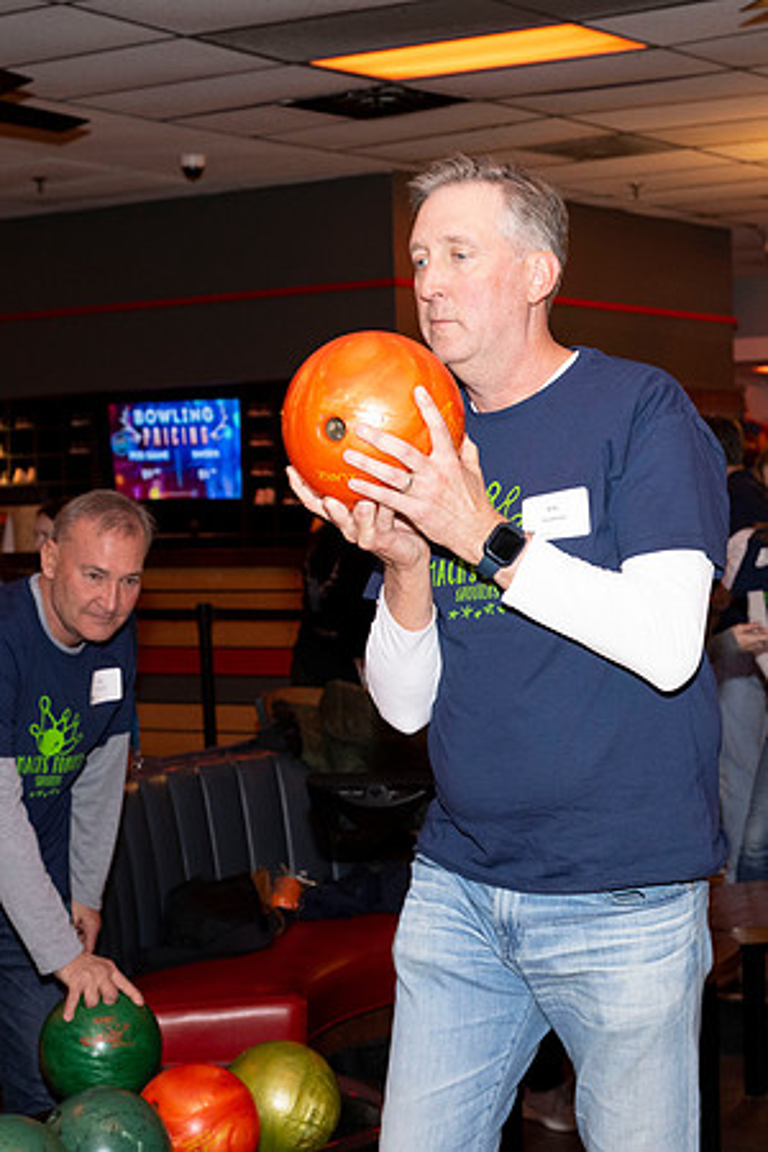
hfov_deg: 19.7
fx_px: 2208
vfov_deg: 29.2
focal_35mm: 69
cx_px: 470
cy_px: 576
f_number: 5.6
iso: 2000
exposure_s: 1/100
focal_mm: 46
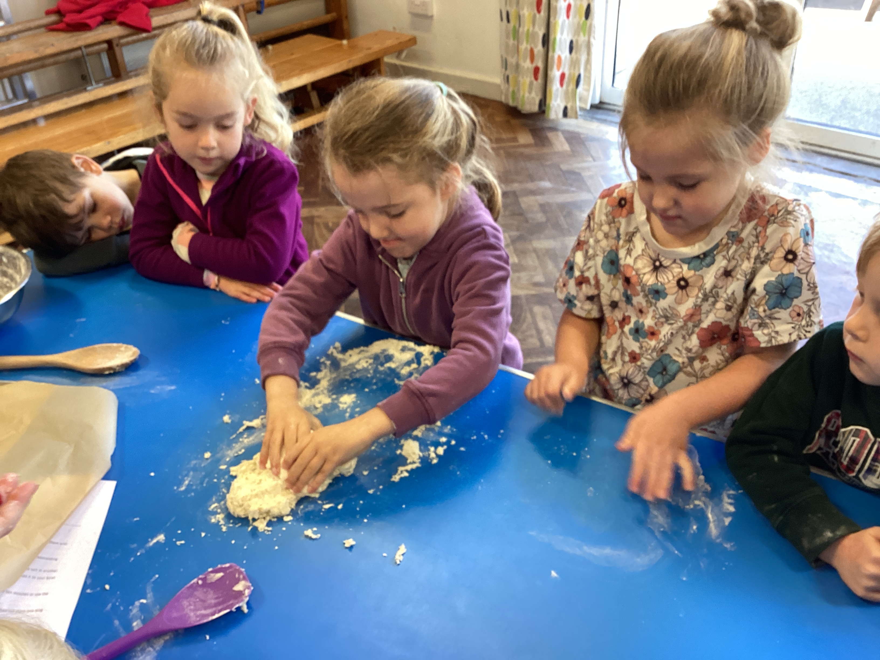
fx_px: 788
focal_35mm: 31
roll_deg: +1.7
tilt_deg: -33.8
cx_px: 440
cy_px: 330
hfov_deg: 58.4
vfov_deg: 45.4
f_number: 2.4
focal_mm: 3.3
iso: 100
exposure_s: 1/50
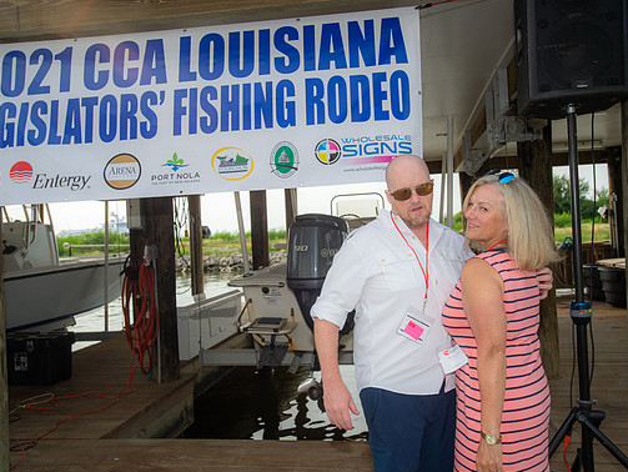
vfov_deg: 45.5
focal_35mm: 31
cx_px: 322
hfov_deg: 58.3
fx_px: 563
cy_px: 240
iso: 125
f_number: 7.1
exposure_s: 1/200
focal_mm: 28
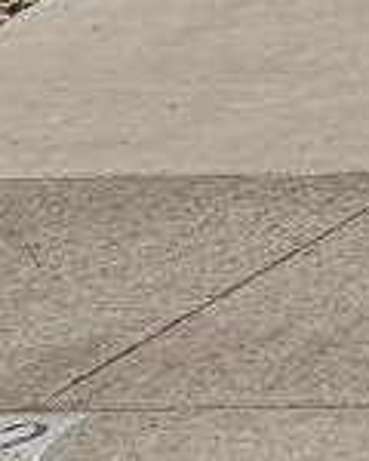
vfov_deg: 5.9
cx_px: 2300
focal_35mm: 305
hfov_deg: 4.0
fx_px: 4159
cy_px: -950
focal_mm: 32.5
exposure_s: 1/400
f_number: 11
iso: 400
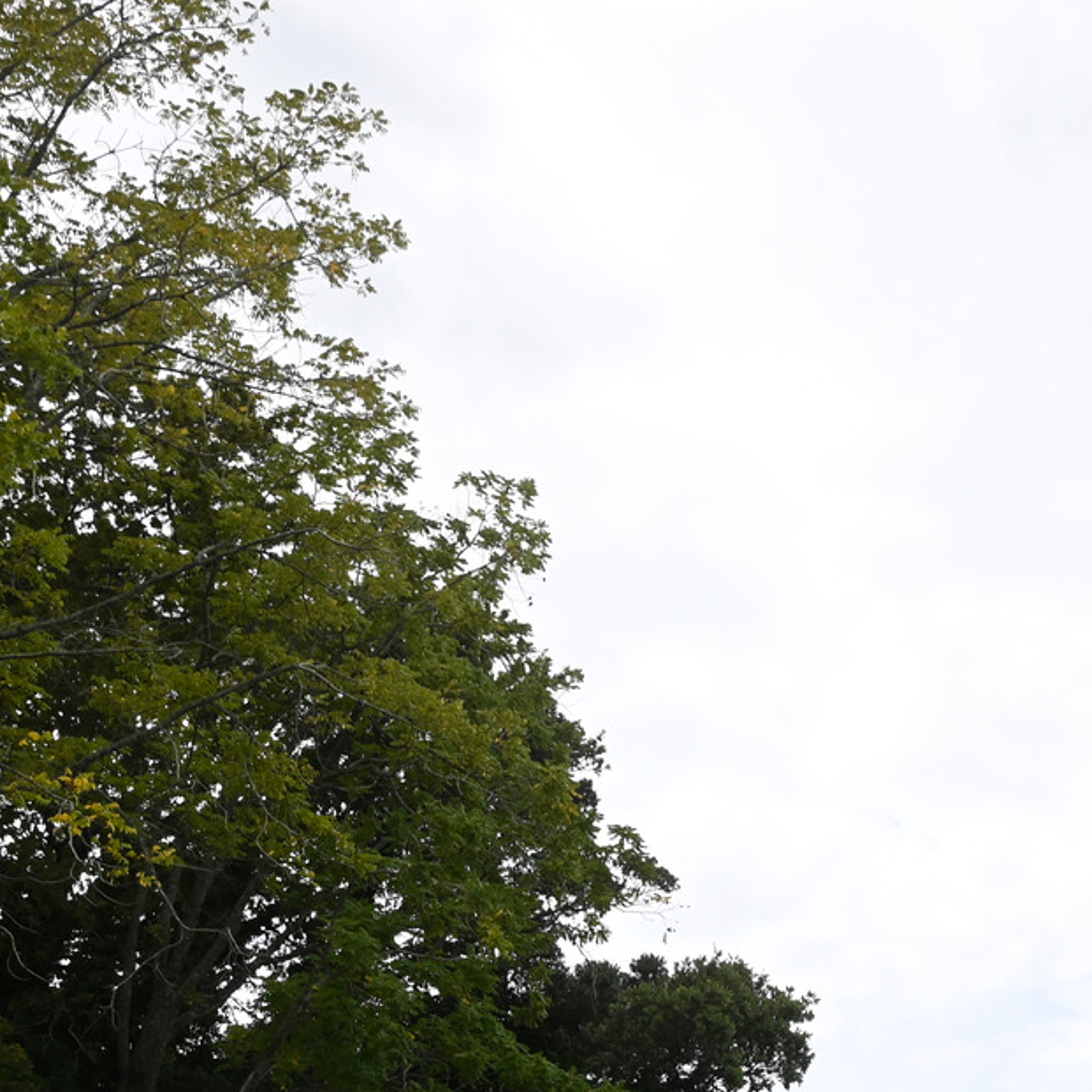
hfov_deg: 36.9
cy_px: 954
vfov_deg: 37.7
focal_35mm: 42
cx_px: 1025
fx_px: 1499
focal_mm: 16
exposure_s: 1/250
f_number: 7.1
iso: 110
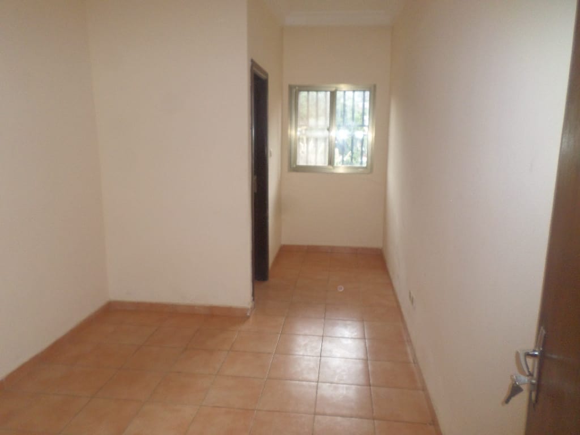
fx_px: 419
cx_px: 290
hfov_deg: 69.4
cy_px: 218
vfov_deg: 54.9
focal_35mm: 25
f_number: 2.5
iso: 160
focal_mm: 4.5
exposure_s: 1/30
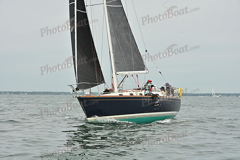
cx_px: 120
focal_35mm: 120
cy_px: 80
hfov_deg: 17.1
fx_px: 800
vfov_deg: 11.4
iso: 320
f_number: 11
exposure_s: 1/800
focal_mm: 120
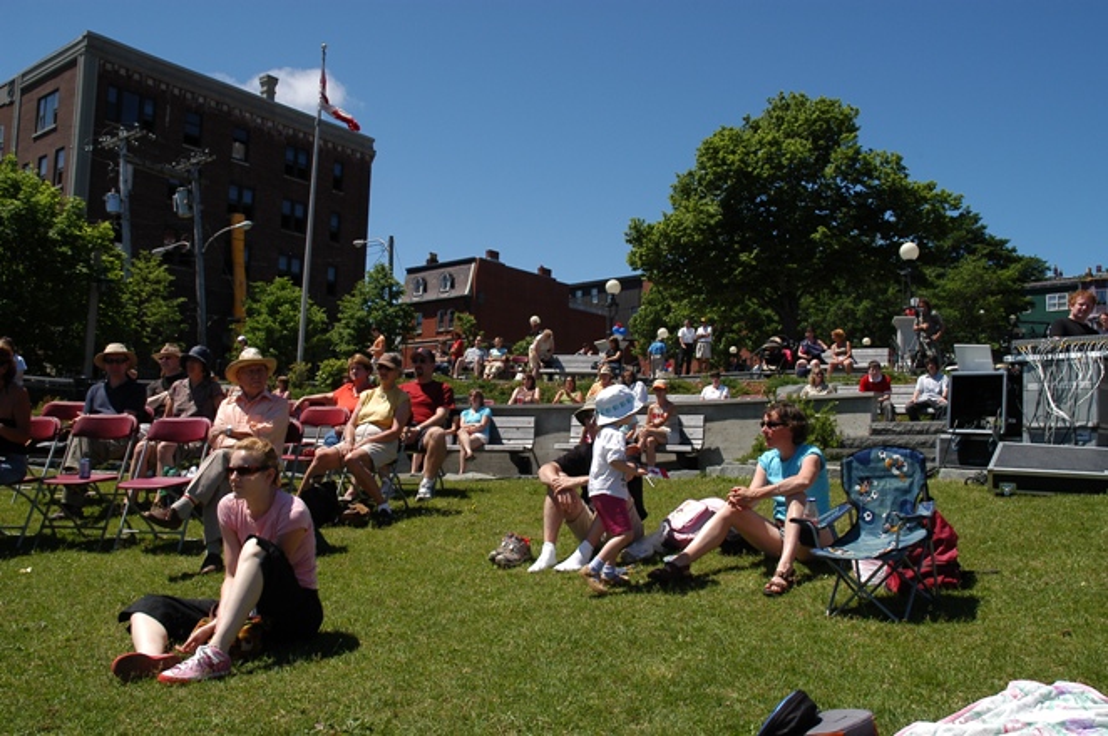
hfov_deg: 57.3
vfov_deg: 39.9
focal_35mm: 33
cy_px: 368
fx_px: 1015
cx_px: 554
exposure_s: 1/320
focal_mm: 22
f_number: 9
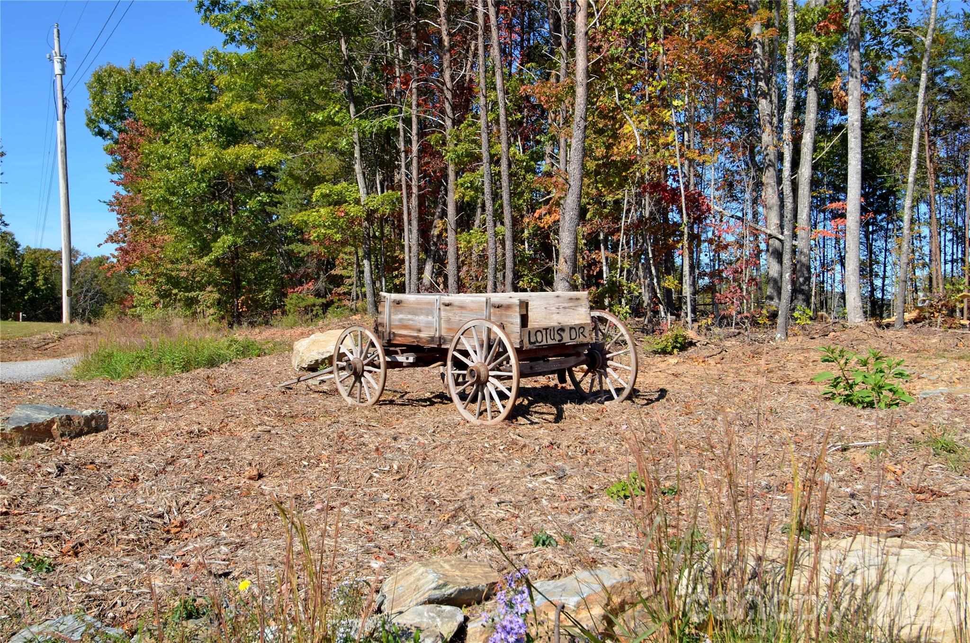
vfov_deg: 36.7
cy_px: 322
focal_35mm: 36
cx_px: 485
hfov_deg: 53.2
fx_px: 968
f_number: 8
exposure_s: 1/250
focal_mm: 24
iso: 100
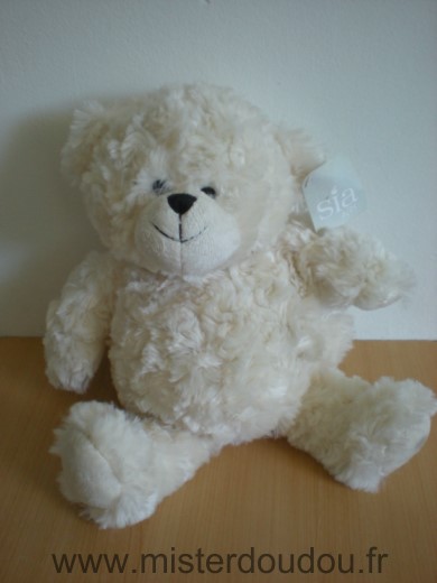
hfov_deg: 37.7
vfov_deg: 49.0
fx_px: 640
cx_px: 218
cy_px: 292
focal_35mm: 38
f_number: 3.1
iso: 200
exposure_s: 1/62
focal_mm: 6.3
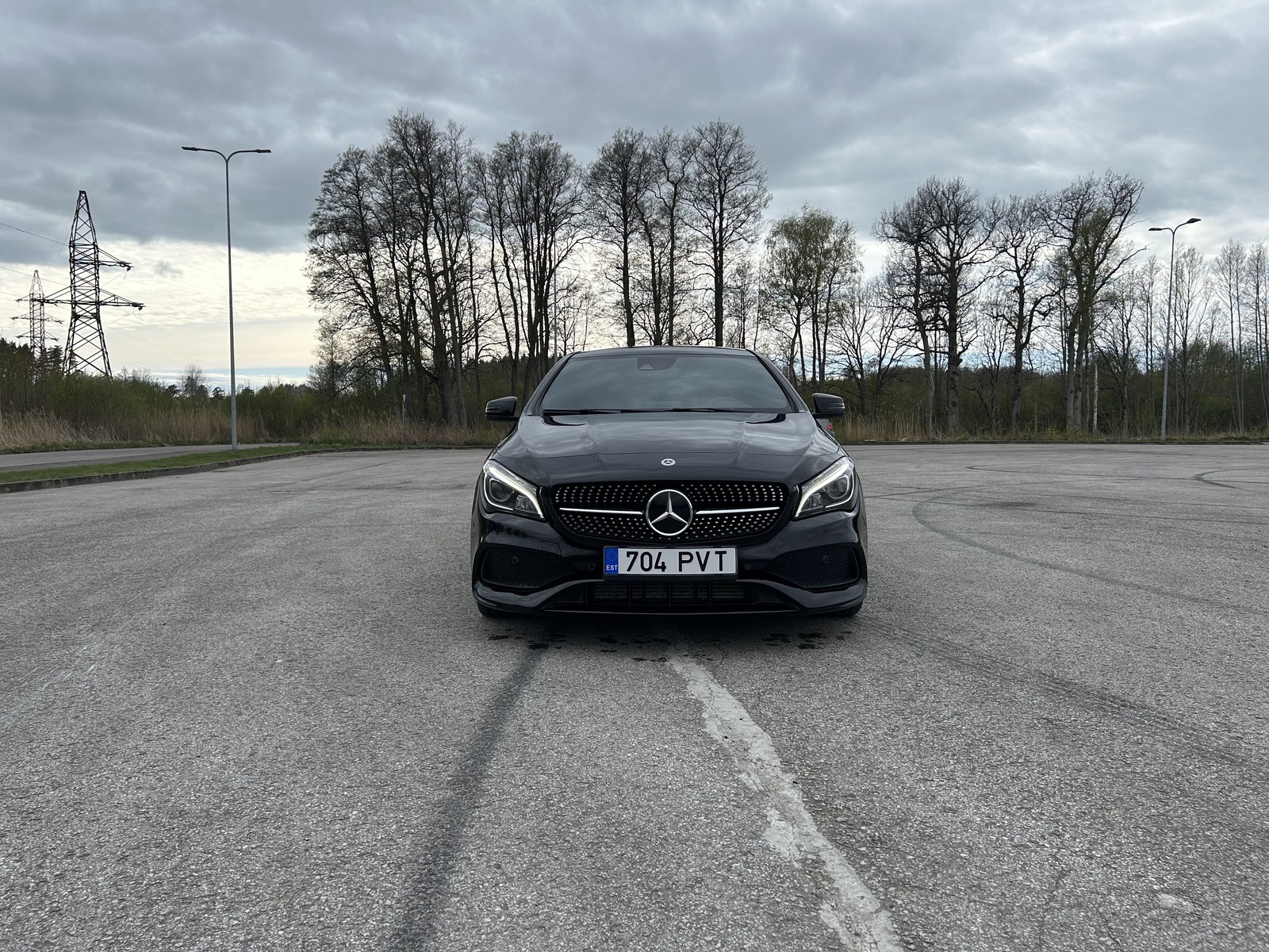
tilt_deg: -2.6
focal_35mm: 26
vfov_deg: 53.1
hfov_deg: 67.3
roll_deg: +0.1
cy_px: 476
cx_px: 634
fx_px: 953
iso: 50
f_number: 1.5
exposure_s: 1/3356
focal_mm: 5.7
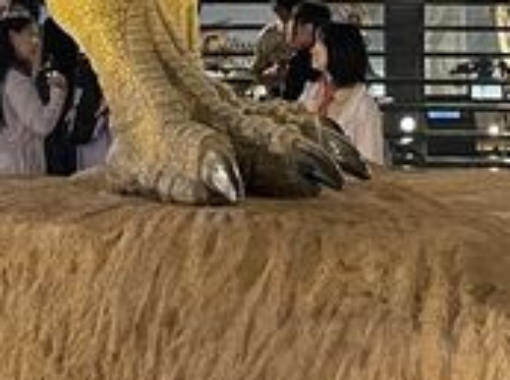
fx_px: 1735
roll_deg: -0.3
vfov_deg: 11.7
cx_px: 343
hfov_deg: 16.7
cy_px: -278
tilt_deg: +8.4
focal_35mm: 118
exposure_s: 1/60
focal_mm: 5.1
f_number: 1.6
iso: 320
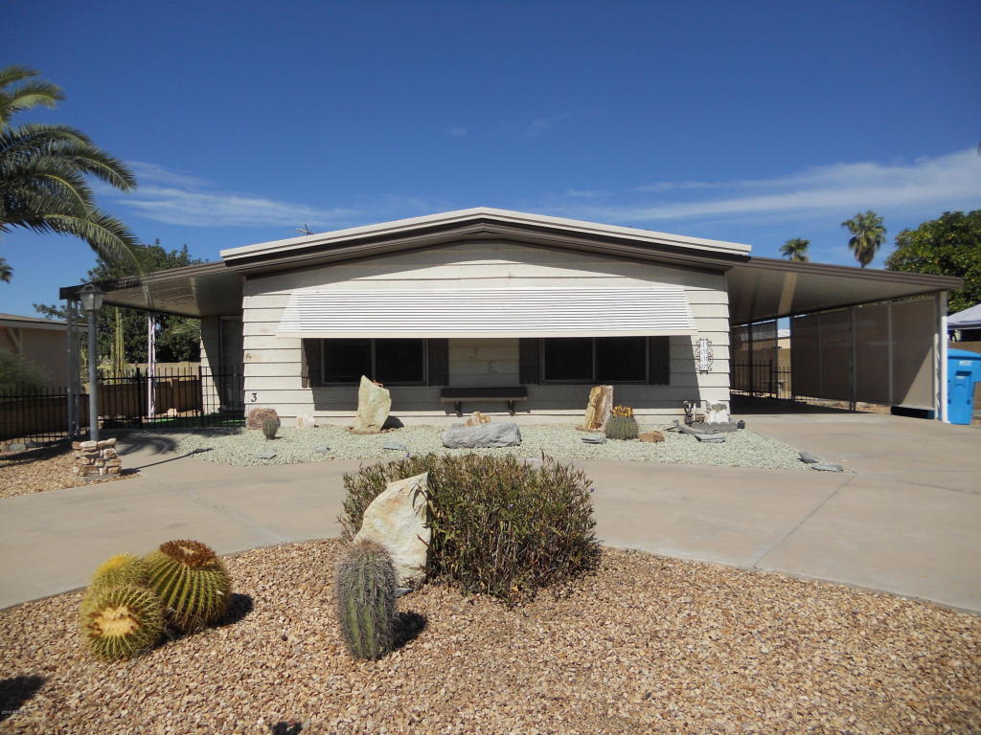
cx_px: 490
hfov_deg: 65.3
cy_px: 368
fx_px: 765
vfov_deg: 51.4
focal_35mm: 27
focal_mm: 4.9
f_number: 8
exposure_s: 1/320
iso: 80
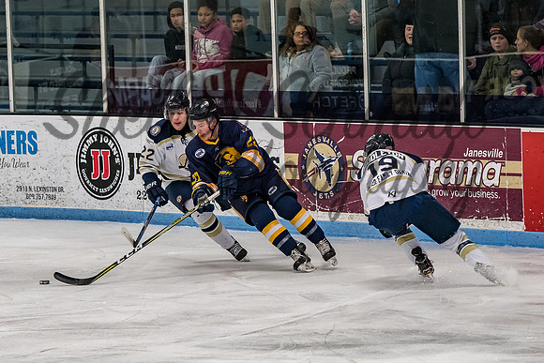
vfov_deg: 4.3
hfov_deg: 6.5
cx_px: 226
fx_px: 4794
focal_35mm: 317
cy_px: 151
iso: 1600
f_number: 3.2
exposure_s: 1/800
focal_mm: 155
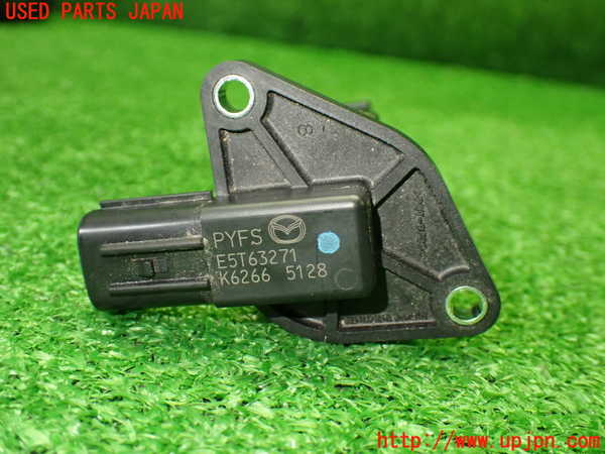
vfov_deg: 35.1
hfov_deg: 45.8
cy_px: 227
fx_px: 717
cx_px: 302
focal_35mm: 41
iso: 800
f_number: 2.8
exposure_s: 1/100
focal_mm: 7.31
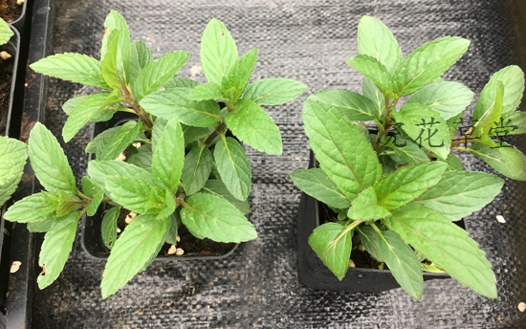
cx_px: 263
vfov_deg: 40.5
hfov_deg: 61.2
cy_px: 139
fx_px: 444
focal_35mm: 31
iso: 25
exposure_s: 1/50
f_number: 2.2
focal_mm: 4.15
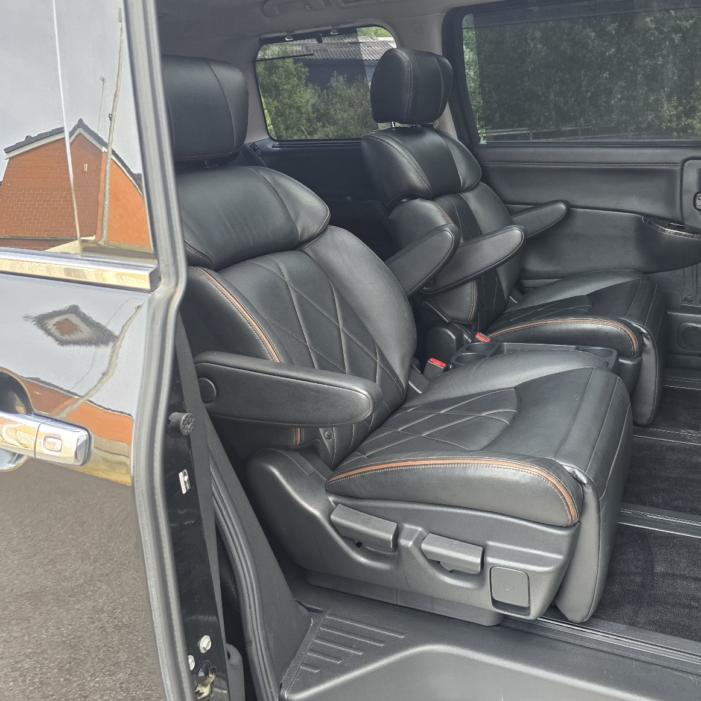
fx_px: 642
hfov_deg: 56.0
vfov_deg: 57.3
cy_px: 345
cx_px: 474
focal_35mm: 28
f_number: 1.7
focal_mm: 6.3
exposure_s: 1/182
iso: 125
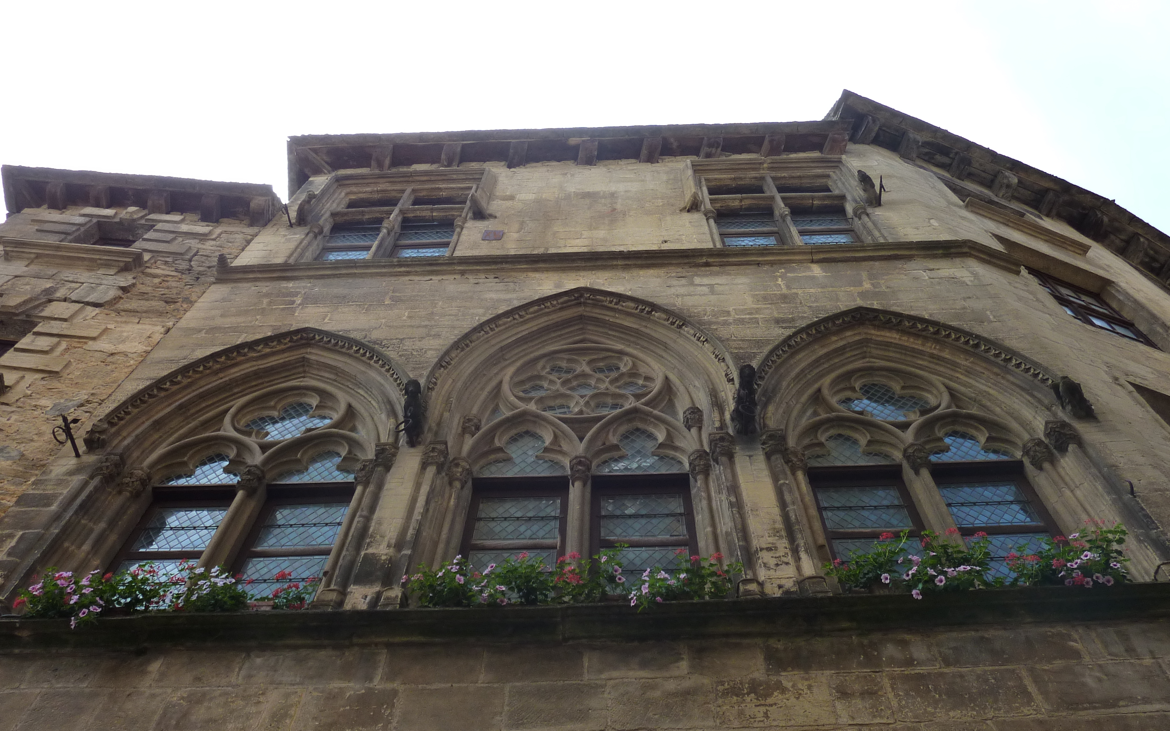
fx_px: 989
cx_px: 584
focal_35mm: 31
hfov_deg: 61.2
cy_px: 370
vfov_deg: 40.6
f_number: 4
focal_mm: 4.7
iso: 125
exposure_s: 1/125
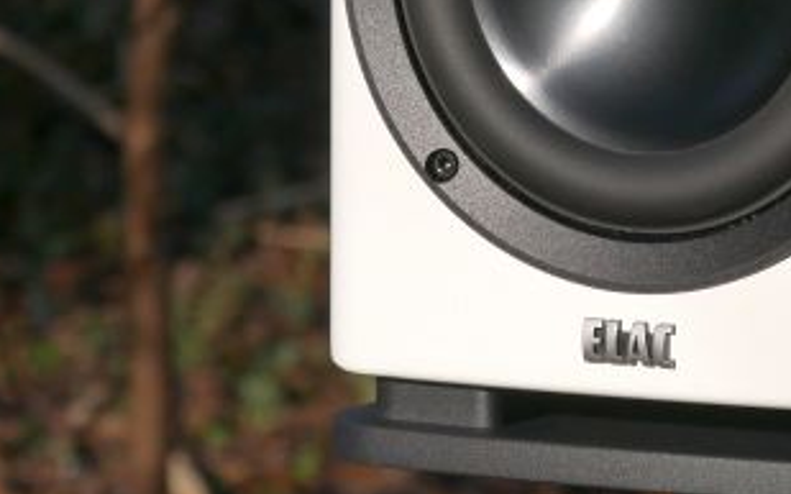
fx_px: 7695
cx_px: 796
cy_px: -227
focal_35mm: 357
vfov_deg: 3.7
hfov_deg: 5.9
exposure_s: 1/640
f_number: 9
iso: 200
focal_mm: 65
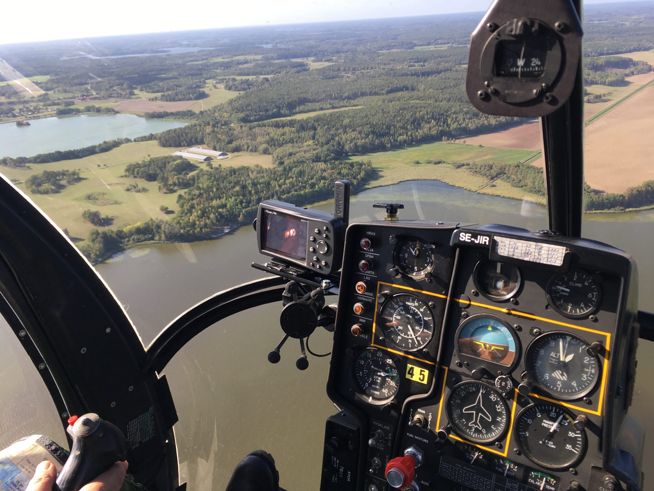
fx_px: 548
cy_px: 246
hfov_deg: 61.7
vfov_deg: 48.2
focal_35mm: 29
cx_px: 327
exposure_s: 1/388
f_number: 2.2
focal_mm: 4.15
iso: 25
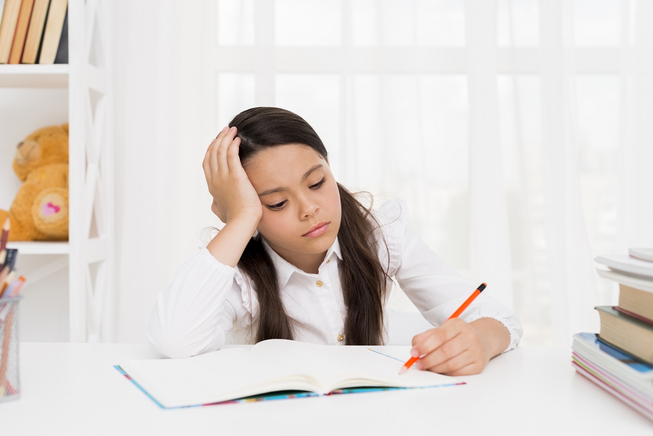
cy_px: 218
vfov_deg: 27.0
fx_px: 907
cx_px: 326
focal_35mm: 50
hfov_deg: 39.6
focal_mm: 50
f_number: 4
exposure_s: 1/160
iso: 200
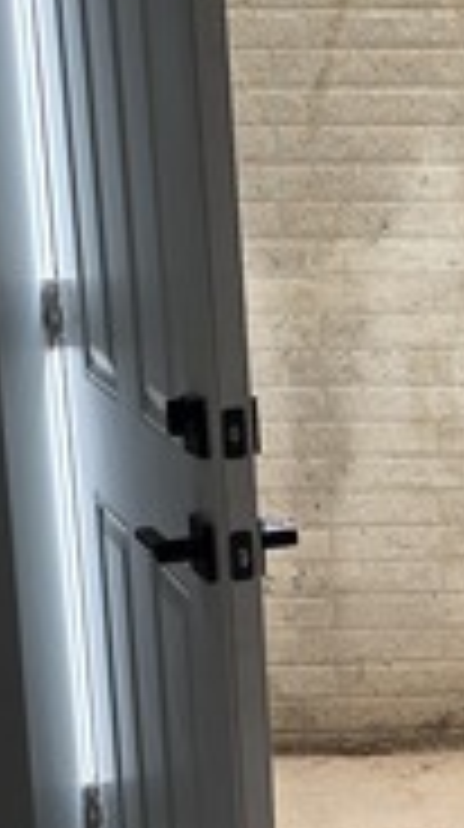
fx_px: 1998
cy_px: 488
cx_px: 707
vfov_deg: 23.4
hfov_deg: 12.6
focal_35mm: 91
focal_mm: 6.3
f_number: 1.7
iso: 64
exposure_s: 1/120
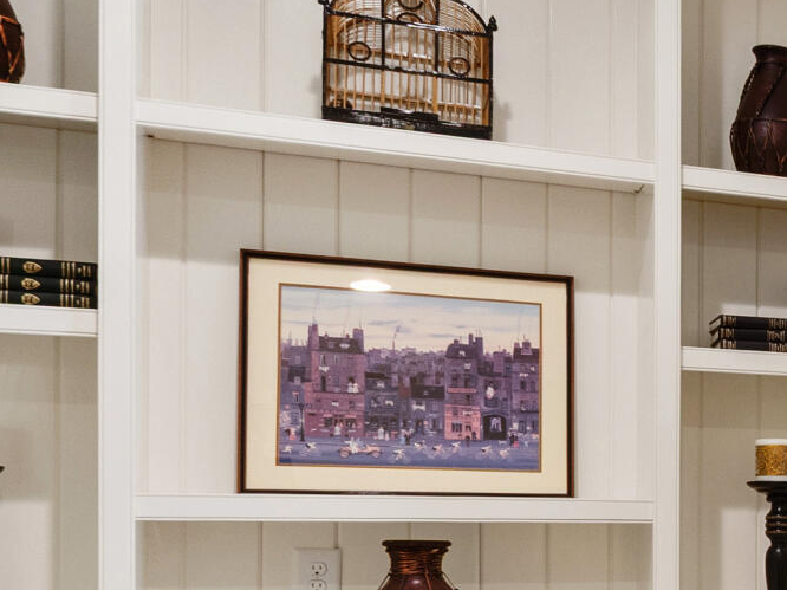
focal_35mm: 65
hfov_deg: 20.7
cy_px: 543
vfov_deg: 22.0
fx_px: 1477
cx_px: 1422
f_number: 8
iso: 100
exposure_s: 1.6
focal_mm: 10
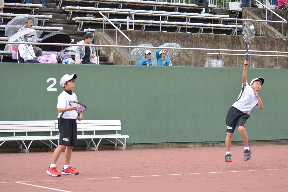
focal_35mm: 93
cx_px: 144
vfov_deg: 14.7
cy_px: 96
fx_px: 744
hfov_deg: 21.9
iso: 1600
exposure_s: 1/1250
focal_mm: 62
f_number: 4.5
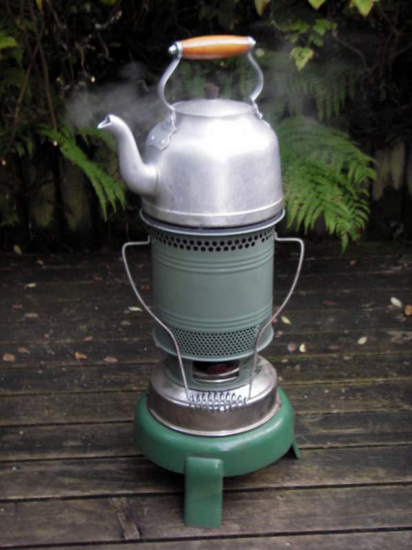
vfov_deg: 39.7
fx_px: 762
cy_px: 275
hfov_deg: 30.3
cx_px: 206
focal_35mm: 48
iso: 80
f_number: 3.5
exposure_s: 1/40
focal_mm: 8.1
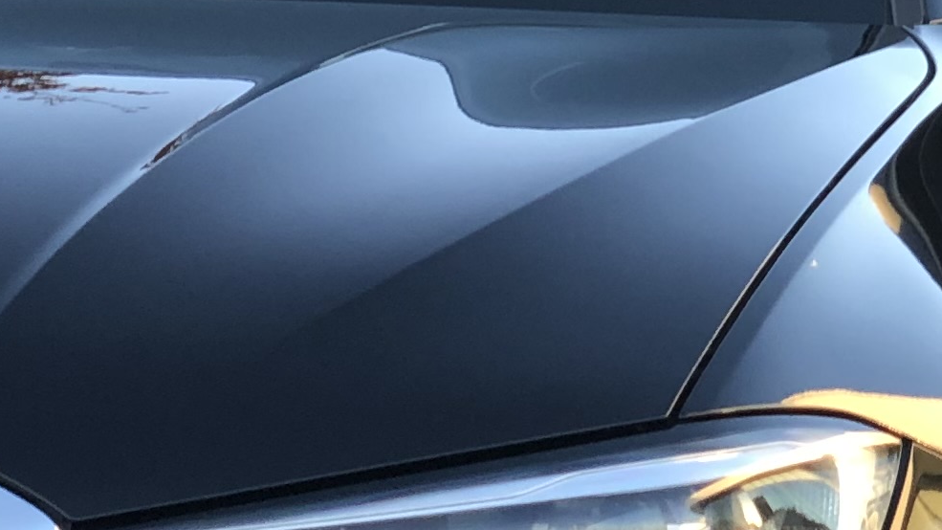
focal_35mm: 232
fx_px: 5795
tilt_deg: -6.5
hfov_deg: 9.2
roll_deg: +0.6
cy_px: 660
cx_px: -166
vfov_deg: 5.2
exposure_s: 1/60
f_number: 2.4
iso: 20
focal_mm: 6
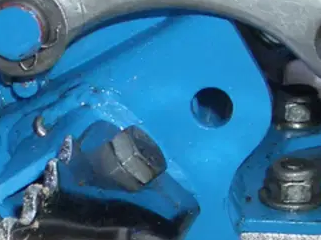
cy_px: 148
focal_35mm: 131
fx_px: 1213
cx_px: 261
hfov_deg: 15.0
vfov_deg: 11.3
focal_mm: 5.8
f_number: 4.3
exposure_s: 1/40
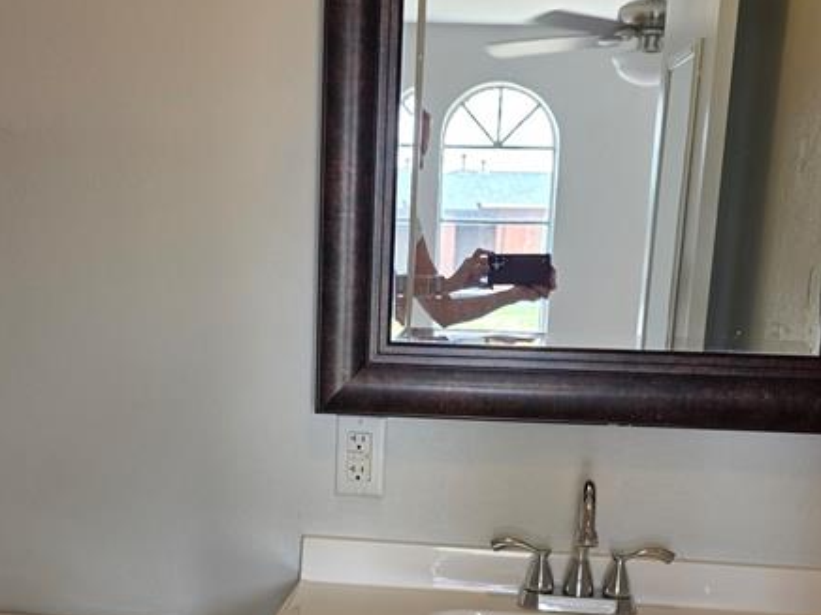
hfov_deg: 35.5
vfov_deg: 26.1
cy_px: 564
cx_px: 373
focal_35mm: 54
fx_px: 1281
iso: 80
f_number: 1.7
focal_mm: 6.3
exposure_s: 1/120
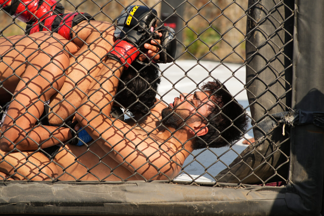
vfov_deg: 16.1
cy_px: 108
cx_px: 162
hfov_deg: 23.9
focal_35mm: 85
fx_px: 765
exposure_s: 1/640
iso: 100
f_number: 4.5
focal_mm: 85
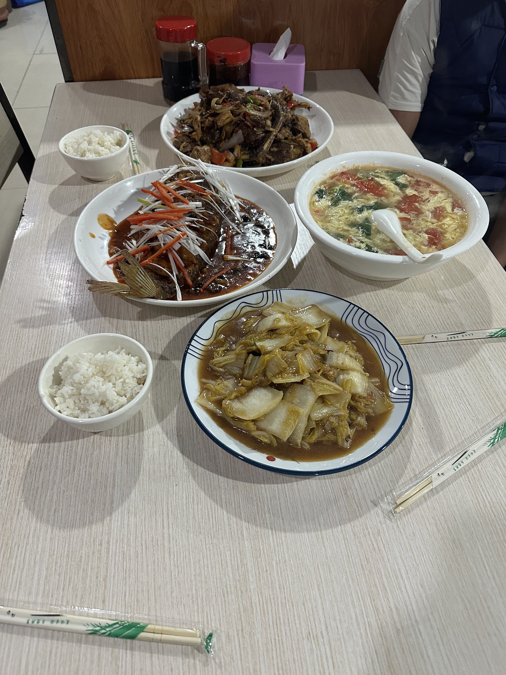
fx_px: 468
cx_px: 253
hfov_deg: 56.8
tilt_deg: -49.8
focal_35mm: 24
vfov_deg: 71.6
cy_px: 338
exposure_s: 1/50
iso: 250
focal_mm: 6.86
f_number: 1.78
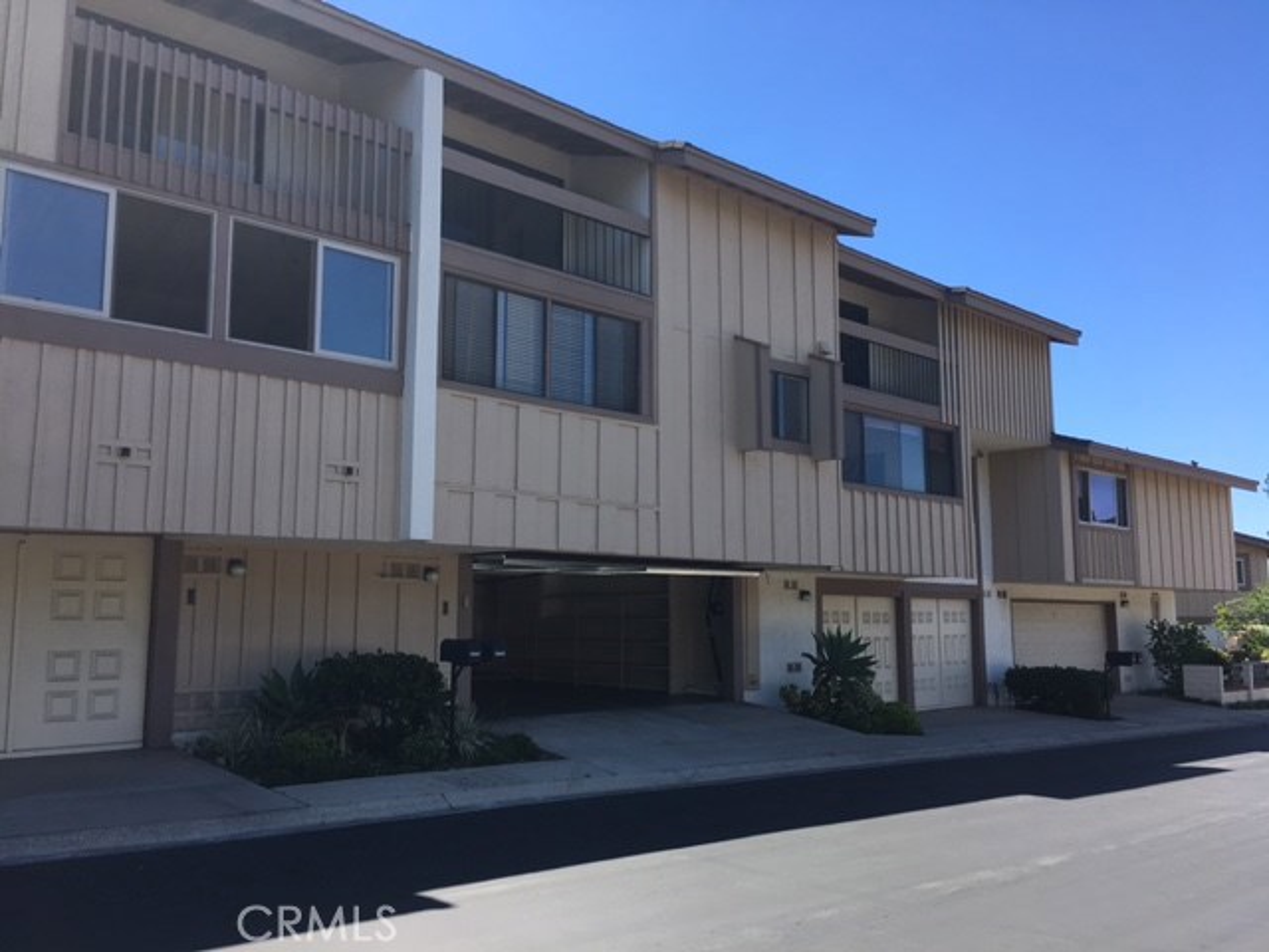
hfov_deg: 61.7
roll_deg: +0.5
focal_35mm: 29
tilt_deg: +8.6
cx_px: 634
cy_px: 476
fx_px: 1063
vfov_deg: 48.2
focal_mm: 4.15
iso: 25
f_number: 2.2
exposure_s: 1/801
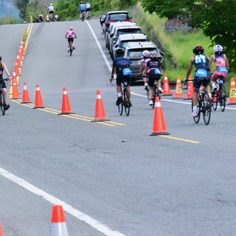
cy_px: 67
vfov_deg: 6.0
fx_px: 2260
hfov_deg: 6.0
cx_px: -26
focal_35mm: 293
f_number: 13
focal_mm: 135
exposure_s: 1/2500
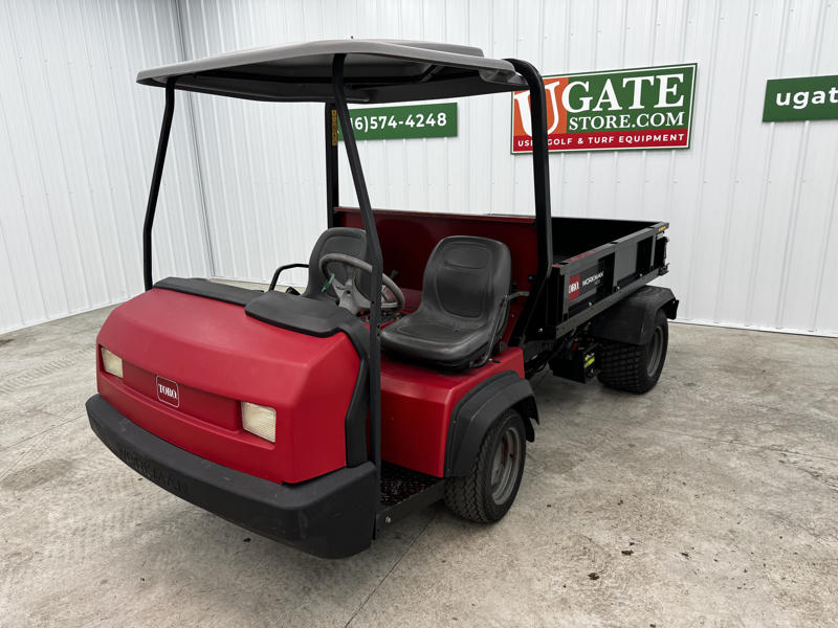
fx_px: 581
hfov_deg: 71.6
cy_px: 314
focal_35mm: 24
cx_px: 419
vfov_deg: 56.8
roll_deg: +1.4
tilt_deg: -16.7
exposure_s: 1/120
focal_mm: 6.76
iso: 80
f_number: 1.78
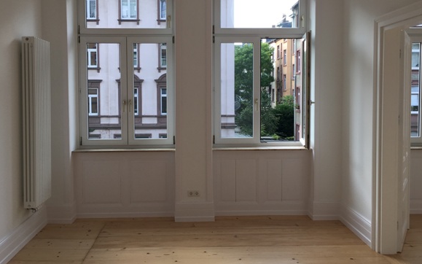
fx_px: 391
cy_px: 105
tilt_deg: -1.2
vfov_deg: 37.1
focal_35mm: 34
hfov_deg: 56.7
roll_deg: -0.2
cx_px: 206
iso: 25
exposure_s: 1/148
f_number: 2.2
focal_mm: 4.15
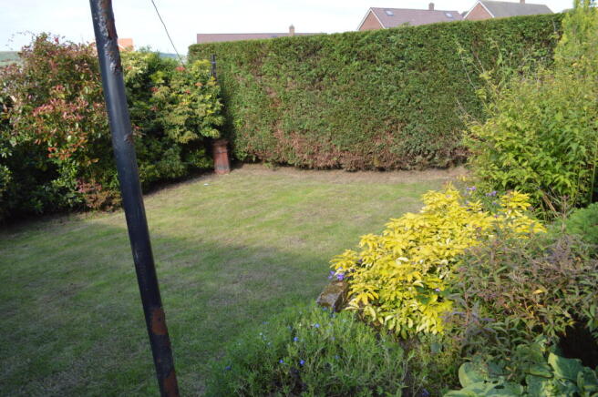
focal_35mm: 27
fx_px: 448
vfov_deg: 47.8
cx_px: 299
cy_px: 198
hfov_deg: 67.4
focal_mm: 18
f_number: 5.6
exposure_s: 1/125
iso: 110
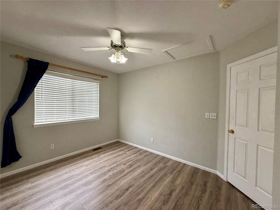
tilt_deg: -0.6
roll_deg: -0.9
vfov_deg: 85.7
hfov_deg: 102.1
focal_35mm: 14
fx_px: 113
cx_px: 140
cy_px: 105
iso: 200
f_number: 2.2
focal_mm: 2.22
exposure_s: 1/120
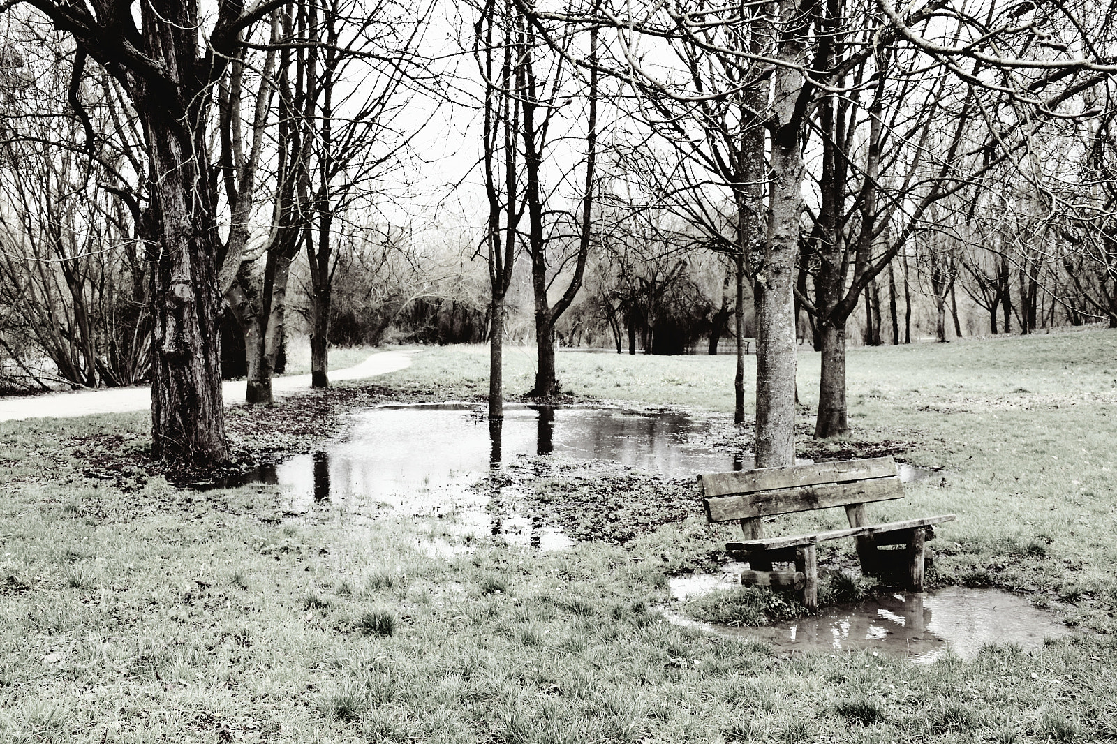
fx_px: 1210
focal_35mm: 39
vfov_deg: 34.2
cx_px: 558
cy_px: 372
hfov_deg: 49.6
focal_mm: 26
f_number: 7.1
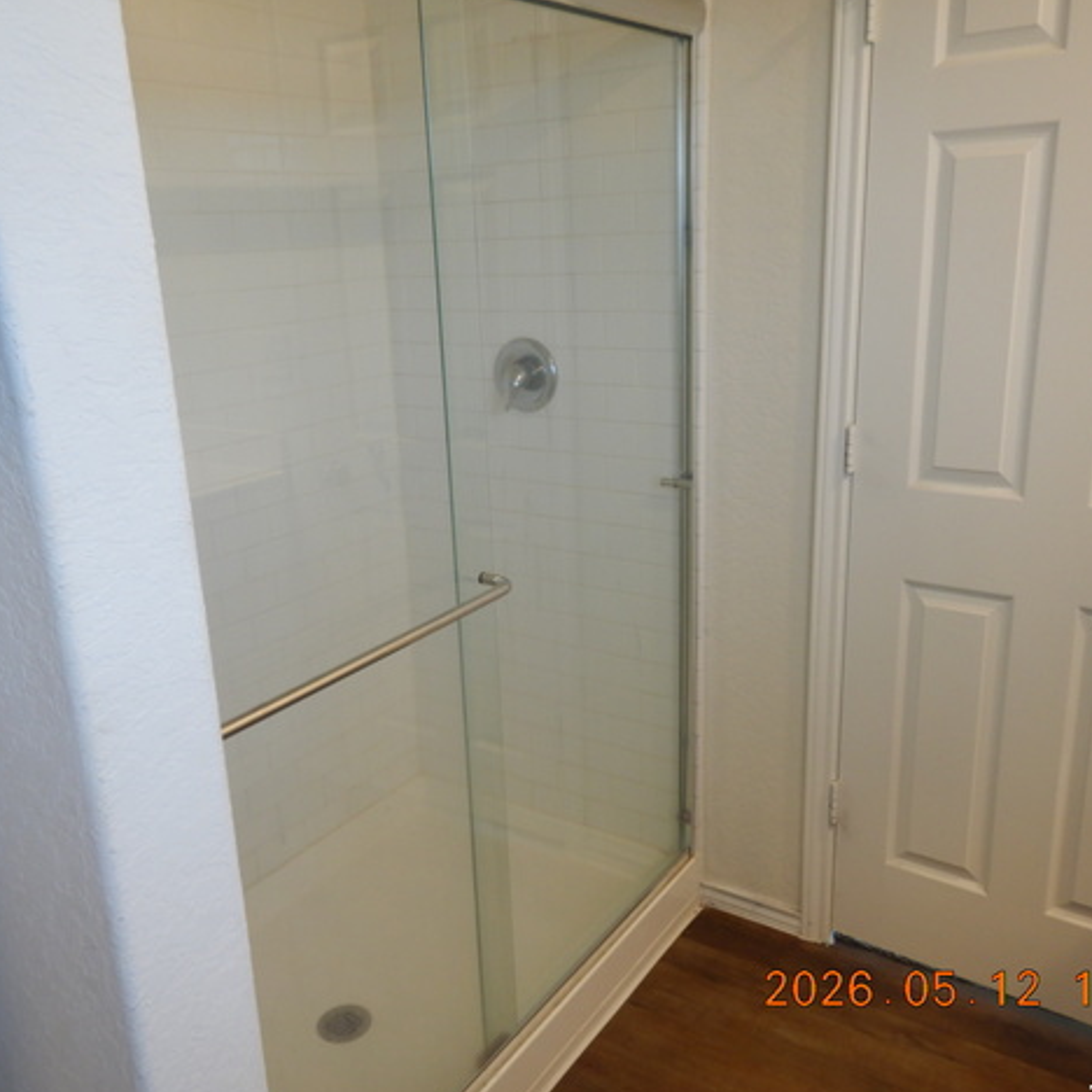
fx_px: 1035
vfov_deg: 55.6
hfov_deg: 55.6
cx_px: 527
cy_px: 546
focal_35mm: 29
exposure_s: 1/30
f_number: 2.8
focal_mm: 4.3
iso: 140
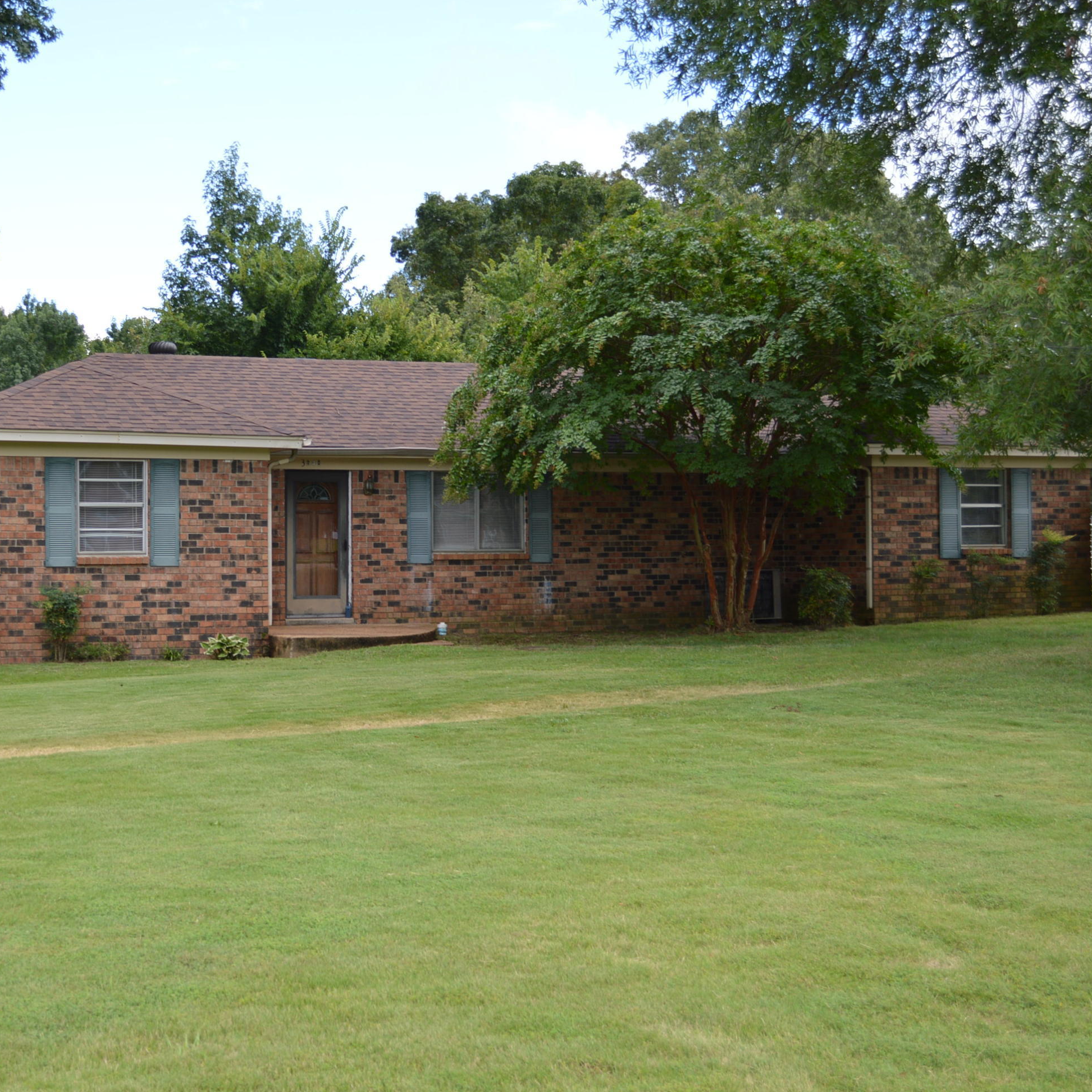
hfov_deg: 30.8
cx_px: 341
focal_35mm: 55
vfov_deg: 31.1
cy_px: 533
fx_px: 1963
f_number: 4.5
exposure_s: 1/160
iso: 100
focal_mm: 28
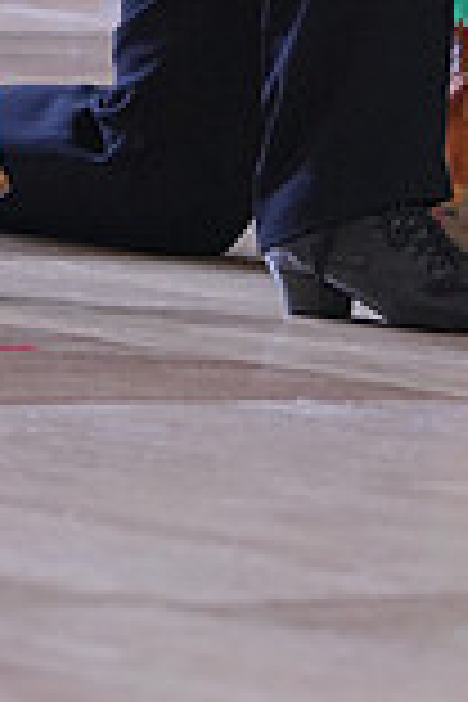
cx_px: 245
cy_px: -531
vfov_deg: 2.8
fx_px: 14487
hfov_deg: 1.9
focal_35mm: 743
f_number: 5
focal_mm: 200
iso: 2000
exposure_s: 1/400
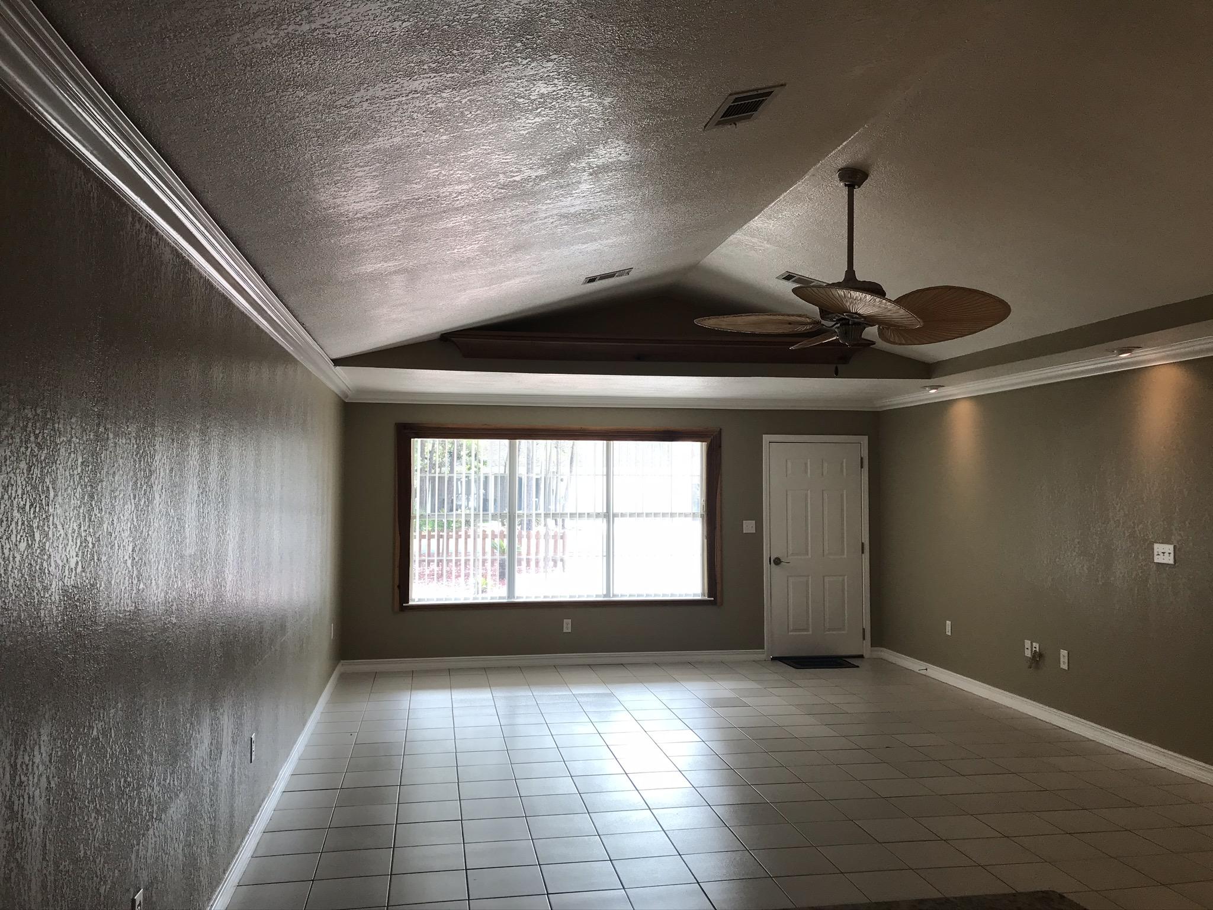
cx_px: 606
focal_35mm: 28
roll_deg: +0.0
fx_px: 981
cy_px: 455
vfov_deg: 49.7
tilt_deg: +3.0
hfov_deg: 63.4
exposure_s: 1/120
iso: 25
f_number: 1.8
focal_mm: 3.99
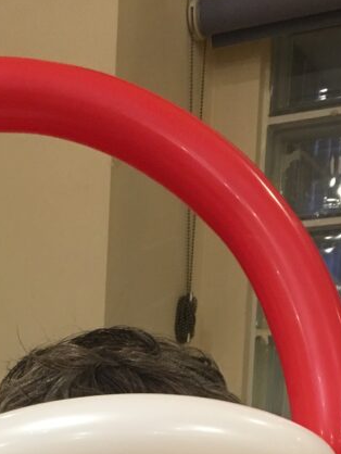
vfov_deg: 24.7
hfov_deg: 20.5
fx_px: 932
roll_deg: -1.0
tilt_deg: -5.4
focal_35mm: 71
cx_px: 59
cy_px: 551
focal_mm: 4.15
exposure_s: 1/20
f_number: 2.2
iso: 200
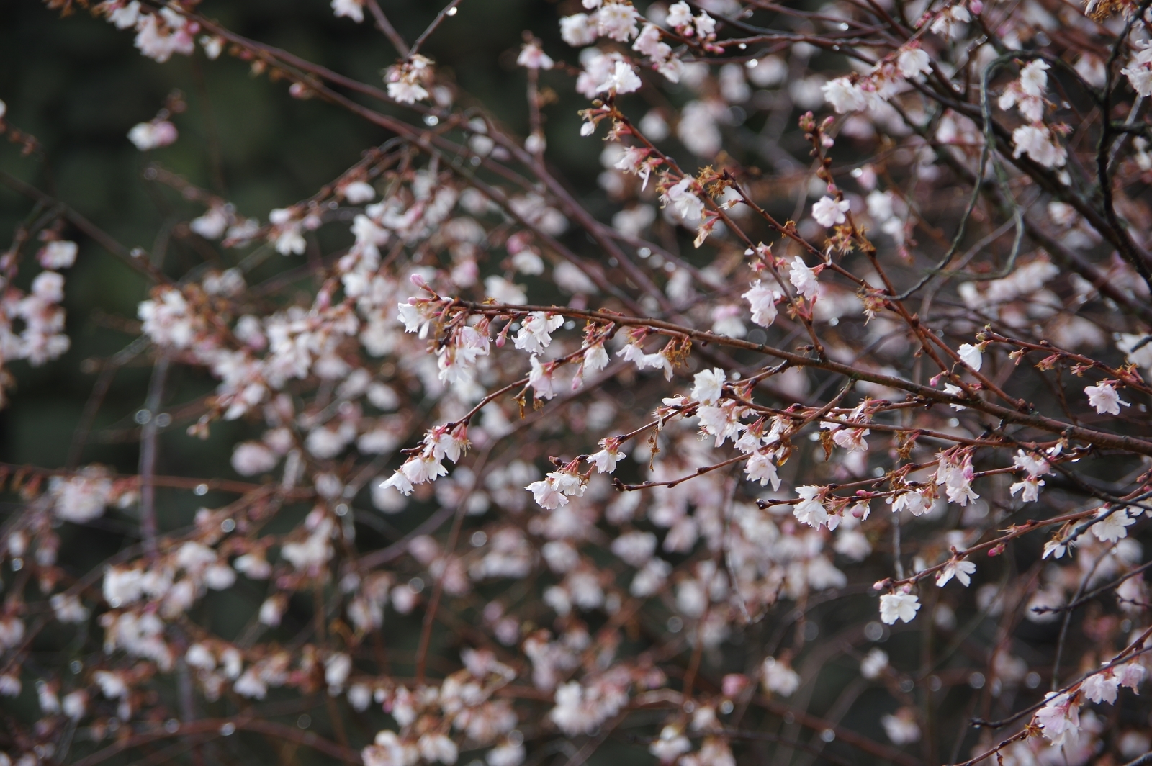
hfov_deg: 10.2
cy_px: 383
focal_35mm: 202
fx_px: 6459
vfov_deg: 6.8
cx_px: 576
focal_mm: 135
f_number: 5.6
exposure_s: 1/200
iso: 200
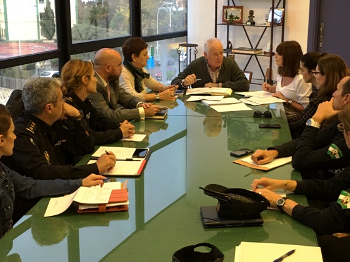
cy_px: 116
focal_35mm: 53
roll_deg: -0.8
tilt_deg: -12.2
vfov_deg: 27.5
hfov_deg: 36.1
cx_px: 204
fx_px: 536
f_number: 2.2
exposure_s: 1/17
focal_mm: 4.15
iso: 40
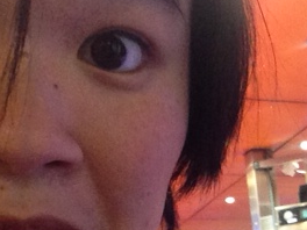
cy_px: 261
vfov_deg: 16.8
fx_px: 754
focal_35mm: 85
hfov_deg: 21.6
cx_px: 351
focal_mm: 2.18
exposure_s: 1/30
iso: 250
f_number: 2.4
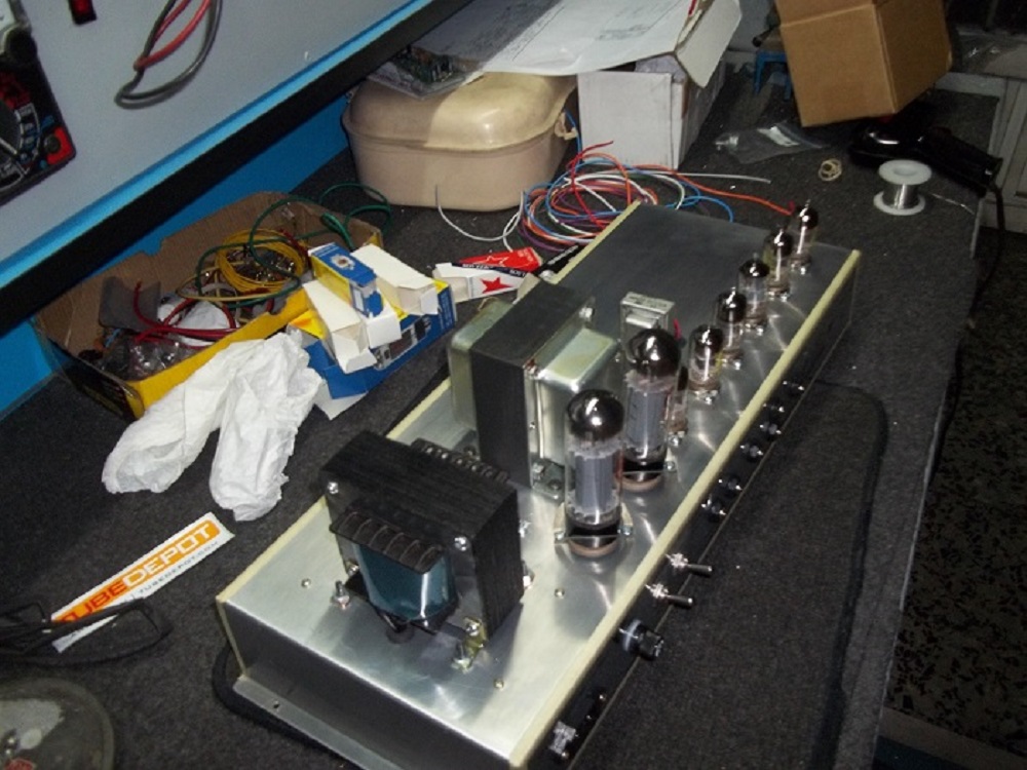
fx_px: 949
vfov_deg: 44.2
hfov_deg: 56.8
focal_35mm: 32
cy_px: 385
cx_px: 514
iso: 160
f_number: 2.9
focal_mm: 5.7
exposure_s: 1/30
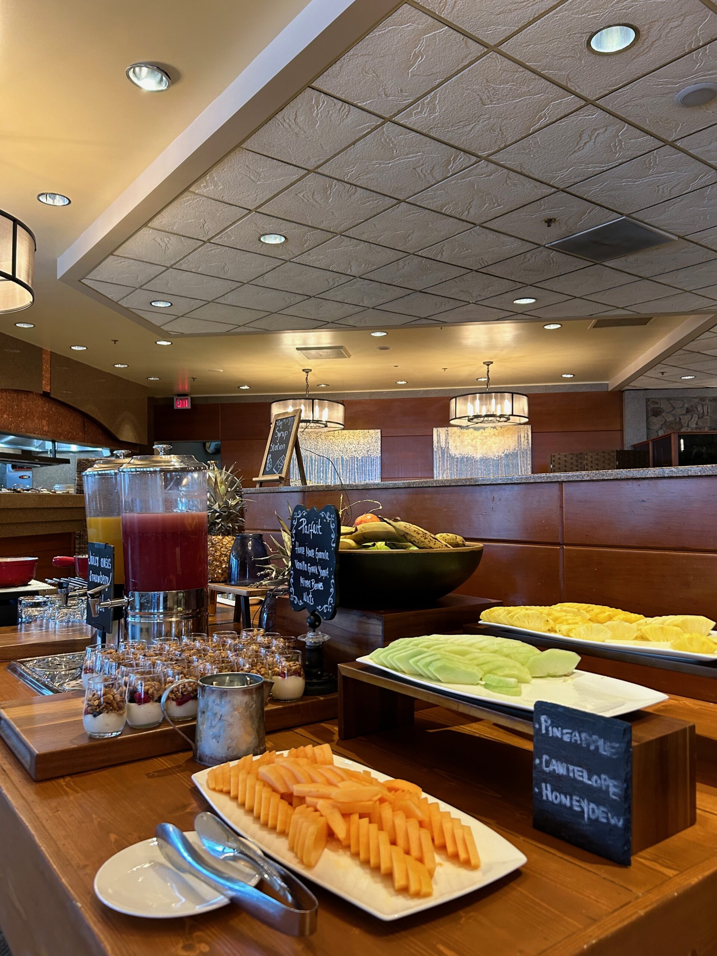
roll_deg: +0.6
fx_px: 718
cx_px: 358
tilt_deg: +0.8
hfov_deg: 53.1
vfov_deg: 67.3
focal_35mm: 26
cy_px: 478
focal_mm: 5.7
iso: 200
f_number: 1.5
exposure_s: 1/60
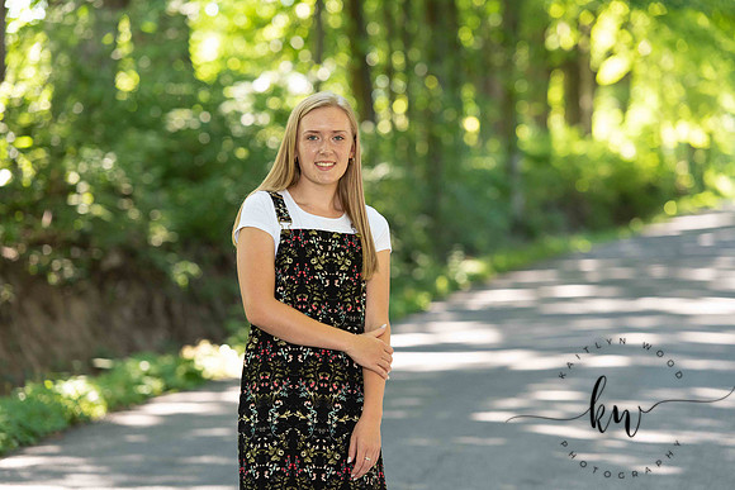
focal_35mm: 140
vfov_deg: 9.8
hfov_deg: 14.7
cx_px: 368
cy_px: 245
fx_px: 2859
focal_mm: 140
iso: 640
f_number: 3.5
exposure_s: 1/200
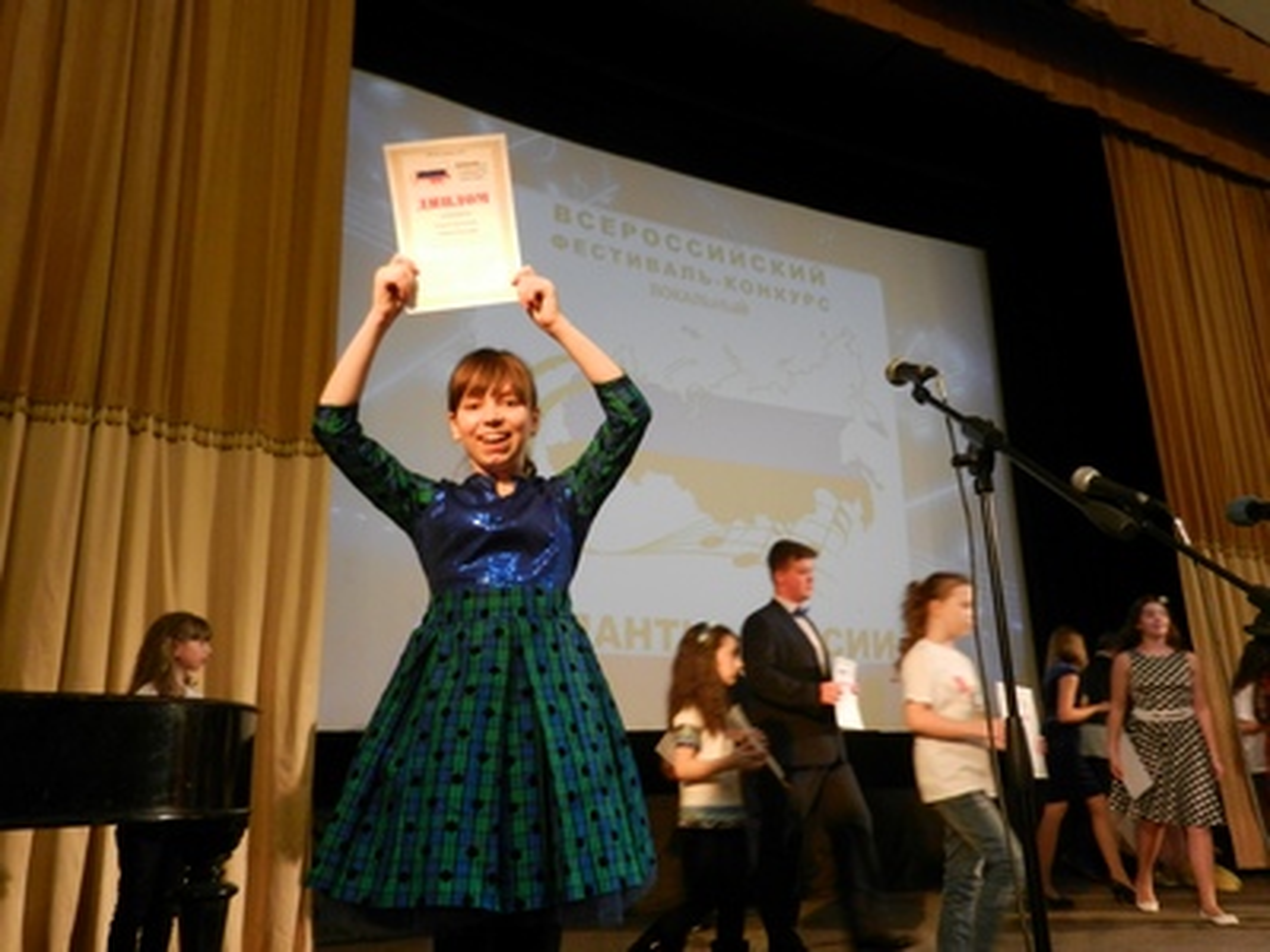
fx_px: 1064
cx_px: 635
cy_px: 476
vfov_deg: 48.2
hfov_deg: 61.7
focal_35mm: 29
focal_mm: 5.1
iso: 640
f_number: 3.6
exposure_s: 1/40
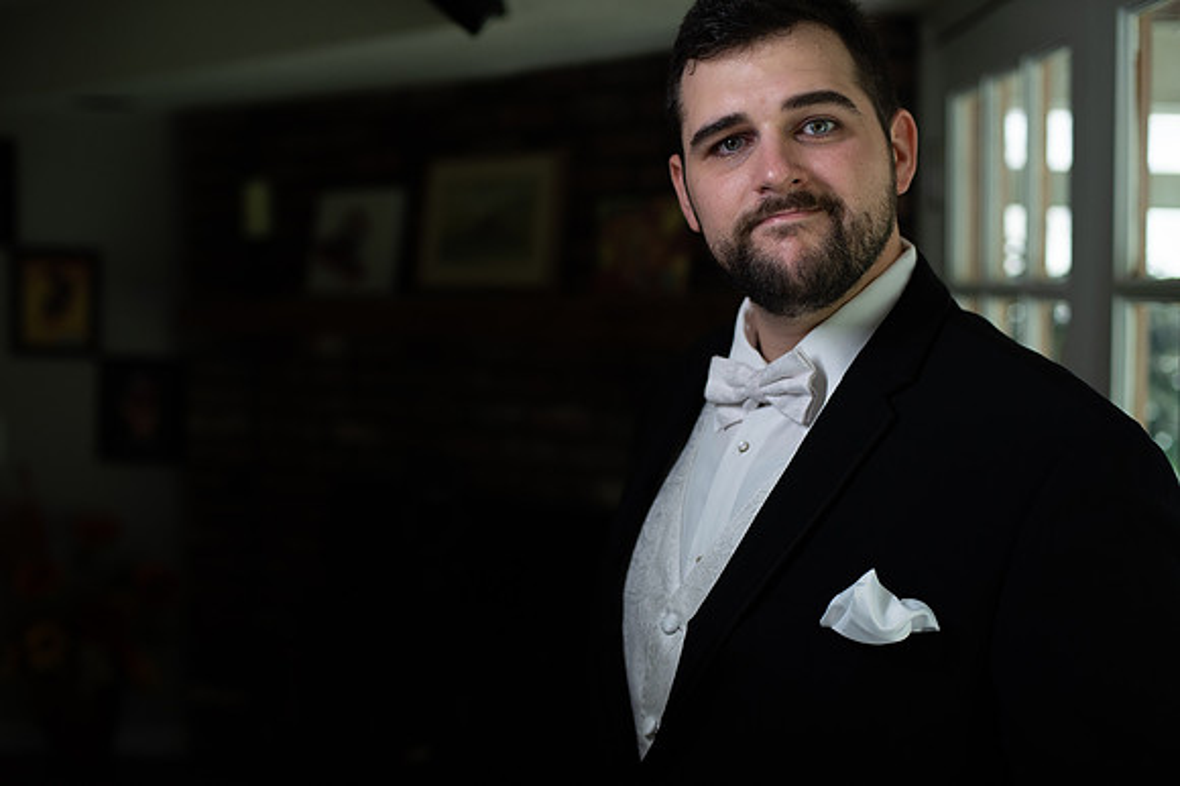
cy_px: 393
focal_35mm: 50
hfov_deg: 39.6
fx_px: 1638
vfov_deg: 27.0
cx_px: 590
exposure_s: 1/400
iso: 1000
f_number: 2.8
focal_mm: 50
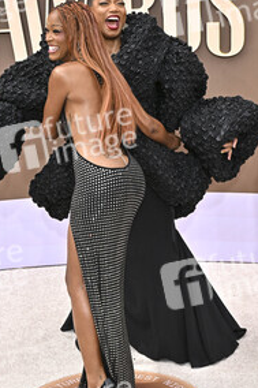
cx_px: 106
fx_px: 743
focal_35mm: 69
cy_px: 209
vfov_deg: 29.2
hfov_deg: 19.7
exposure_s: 1/320
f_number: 10
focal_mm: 49
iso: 400
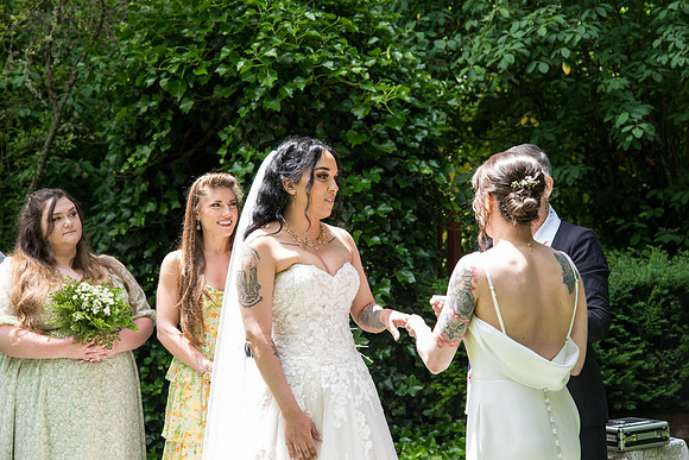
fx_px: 1340
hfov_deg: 28.8
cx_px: 344
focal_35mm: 70
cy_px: 230
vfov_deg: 19.5
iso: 500
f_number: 5
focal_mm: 70
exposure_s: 1/400
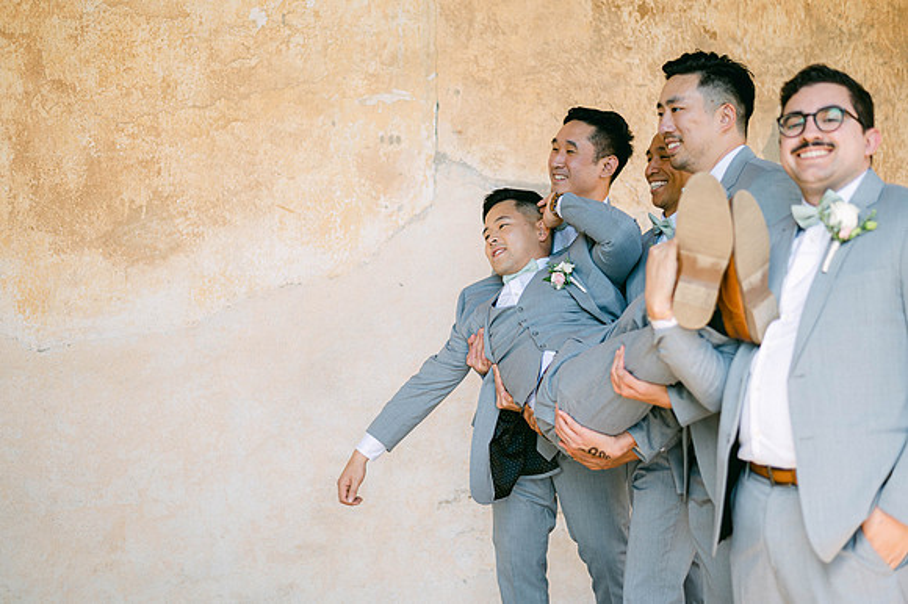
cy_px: 302
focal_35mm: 50
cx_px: 454
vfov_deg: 27.0
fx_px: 1260
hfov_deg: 39.6
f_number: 2
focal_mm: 50
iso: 100
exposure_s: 1/800
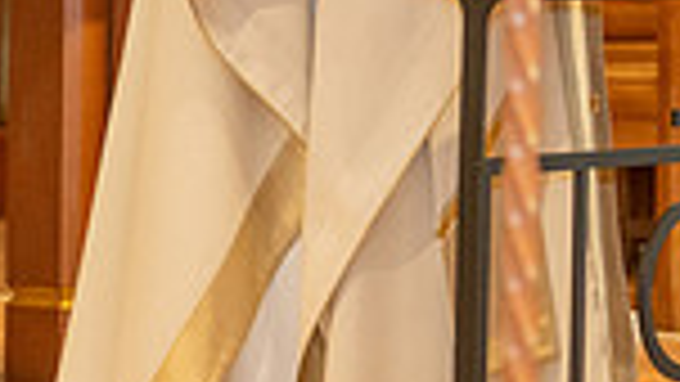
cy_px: -231
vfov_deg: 4.3
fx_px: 5086
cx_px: 950
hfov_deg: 7.5
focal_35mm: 282
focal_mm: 70
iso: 1600
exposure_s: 1/160
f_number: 2.8
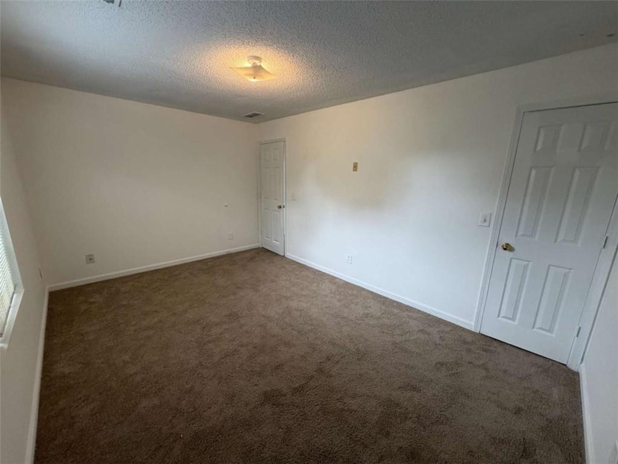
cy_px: 232
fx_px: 250
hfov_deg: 102.1
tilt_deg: -13.1
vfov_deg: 85.7
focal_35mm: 14
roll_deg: -1.0
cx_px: 309
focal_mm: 2.22
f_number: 2.2
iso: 200
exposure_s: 1/60
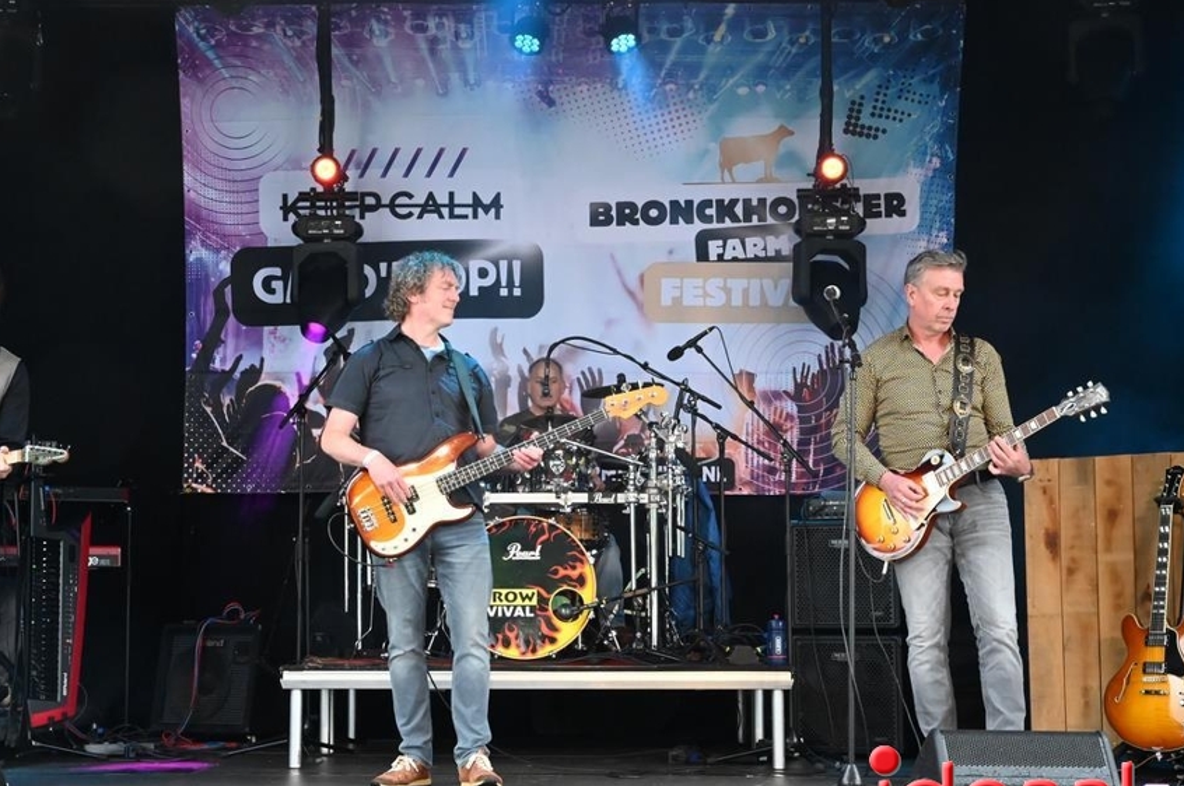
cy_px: 441
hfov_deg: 32.9
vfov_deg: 22.2
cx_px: 511
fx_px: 2004
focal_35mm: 61
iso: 12800
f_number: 11
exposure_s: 1/500
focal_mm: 52
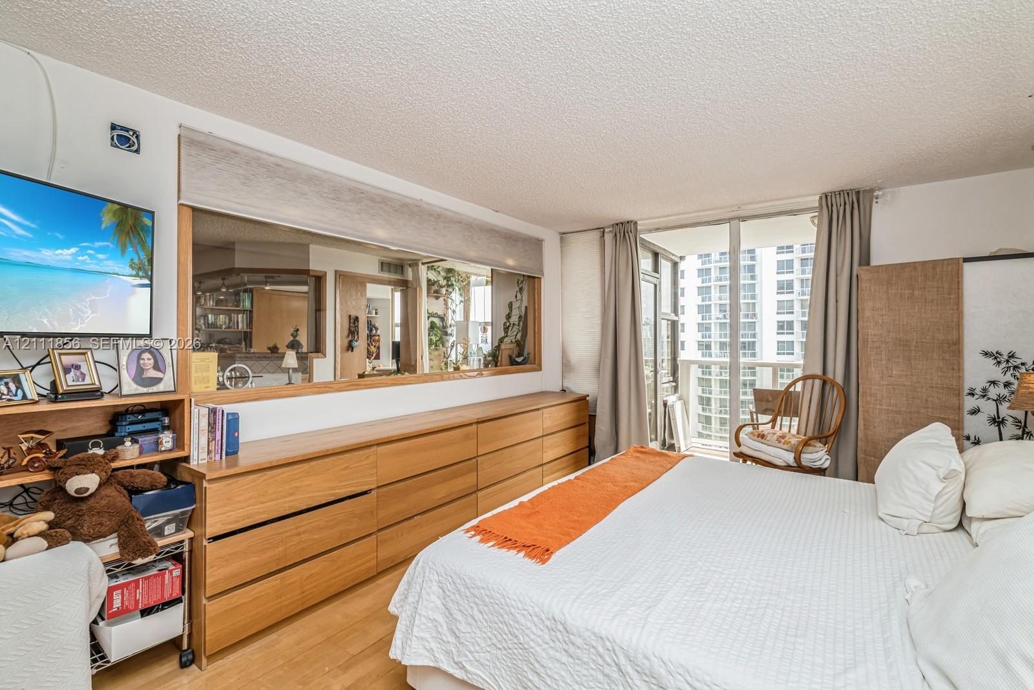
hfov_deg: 96.7
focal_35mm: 16
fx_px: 460
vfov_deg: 73.8
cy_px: 345
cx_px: 517
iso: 200
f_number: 10
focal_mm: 16
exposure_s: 1/25
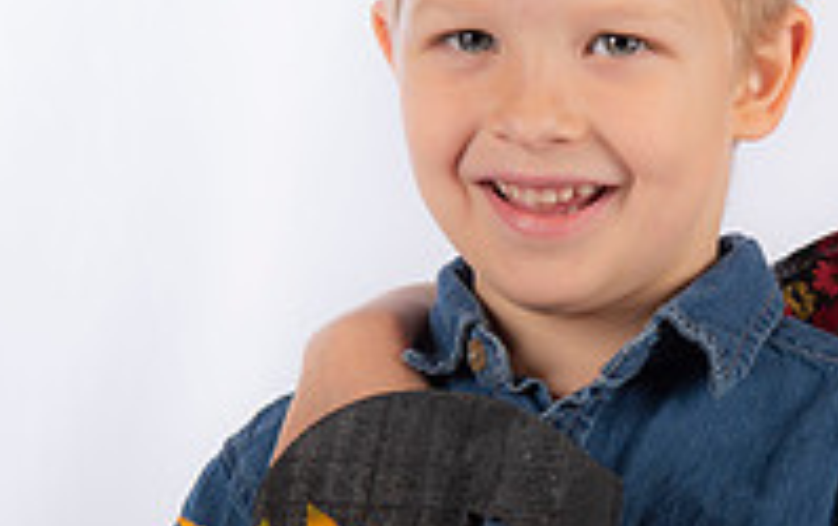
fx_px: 5283
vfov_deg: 5.7
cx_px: 834
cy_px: 404
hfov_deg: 9.0
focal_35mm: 231
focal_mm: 78
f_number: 5.6
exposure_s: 1/200
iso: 100
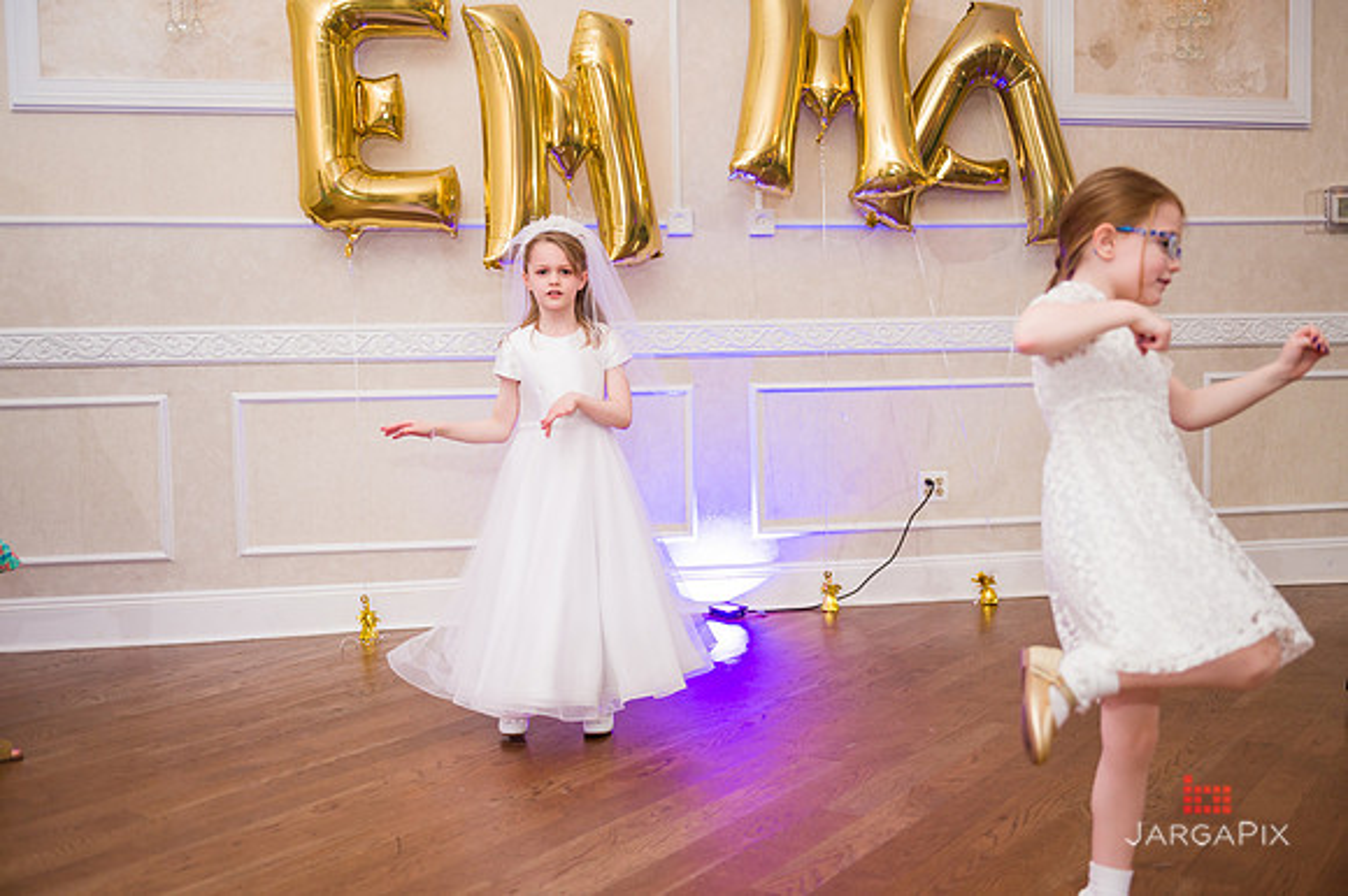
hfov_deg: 53.2
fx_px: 1347
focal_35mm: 36
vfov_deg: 36.8
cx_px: 674
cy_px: 448
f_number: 3.2
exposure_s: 1/200
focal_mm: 36
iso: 1250
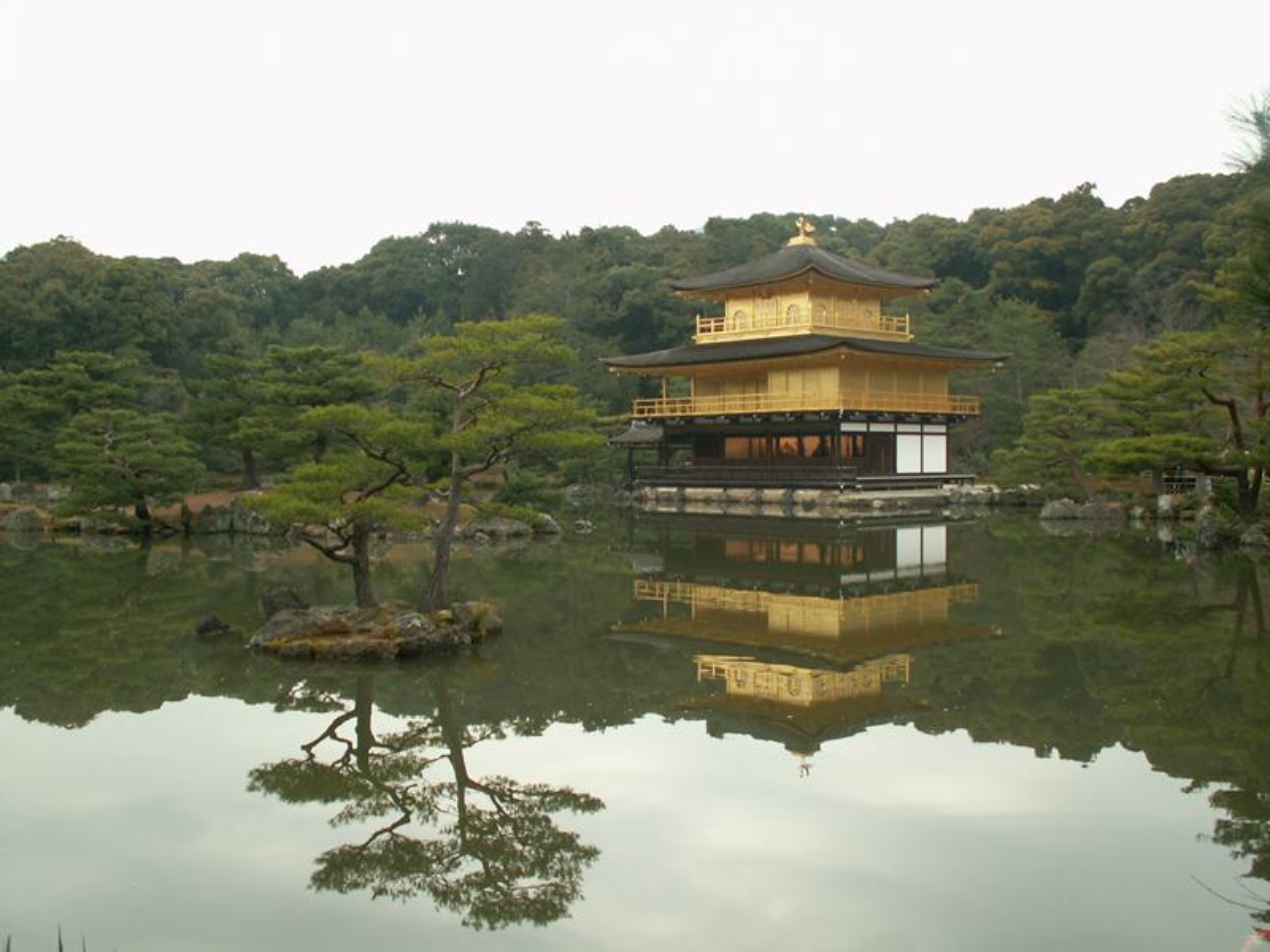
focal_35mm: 35
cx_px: 635
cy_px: 476
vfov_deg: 40.7
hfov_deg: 52.6
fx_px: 1284
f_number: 3.2
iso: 50
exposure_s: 1/40
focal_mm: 5.86
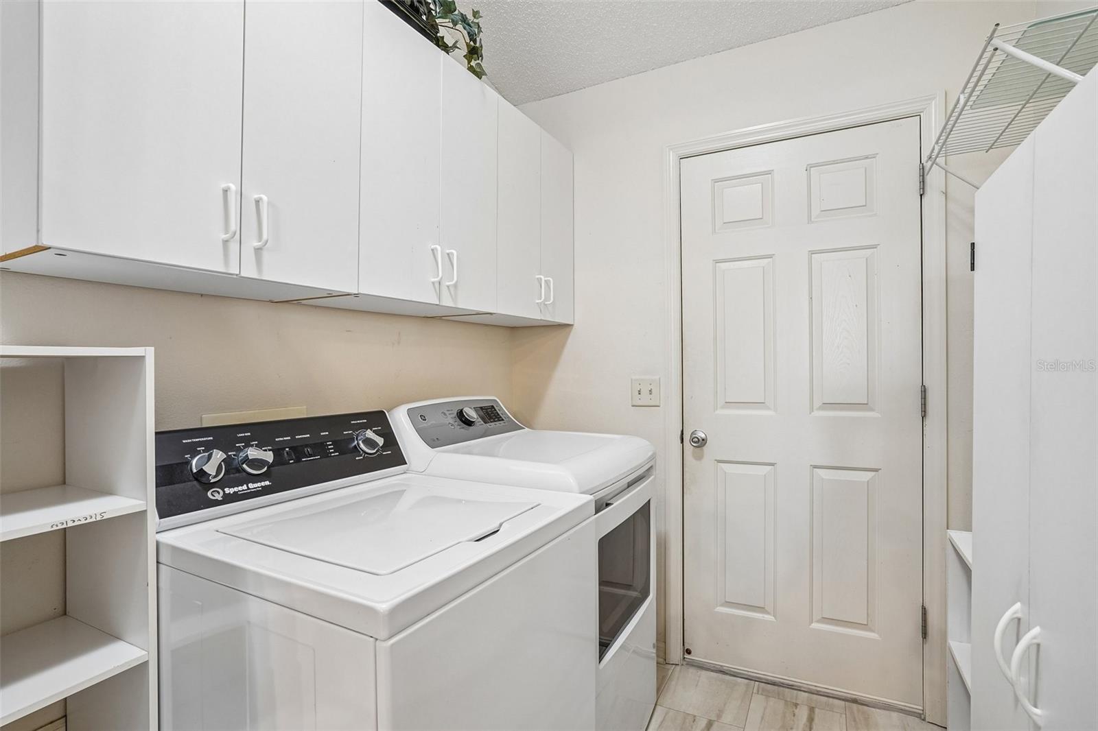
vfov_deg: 70.4
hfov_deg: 93.3
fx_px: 518
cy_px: 366
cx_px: 549
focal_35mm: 17
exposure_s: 1/4
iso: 400
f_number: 8
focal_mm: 17
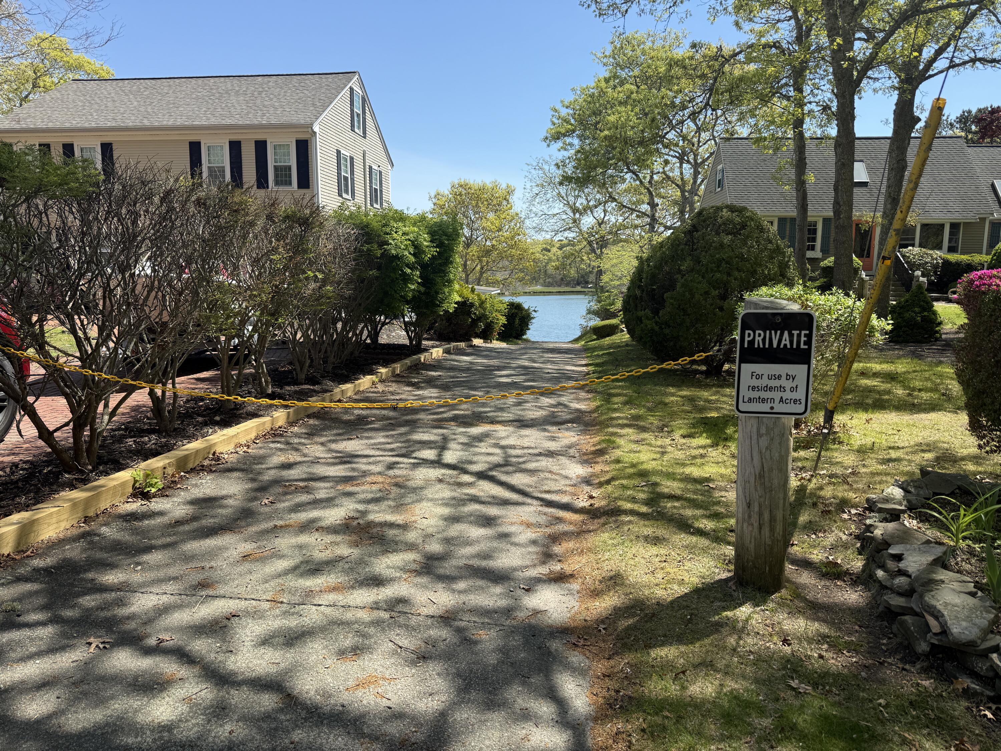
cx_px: 500
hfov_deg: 71.6
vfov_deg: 56.8
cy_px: 376
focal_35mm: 24
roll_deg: -0.1
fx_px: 694
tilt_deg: -8.2
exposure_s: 1/2703
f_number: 1.78
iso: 80
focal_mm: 6.76
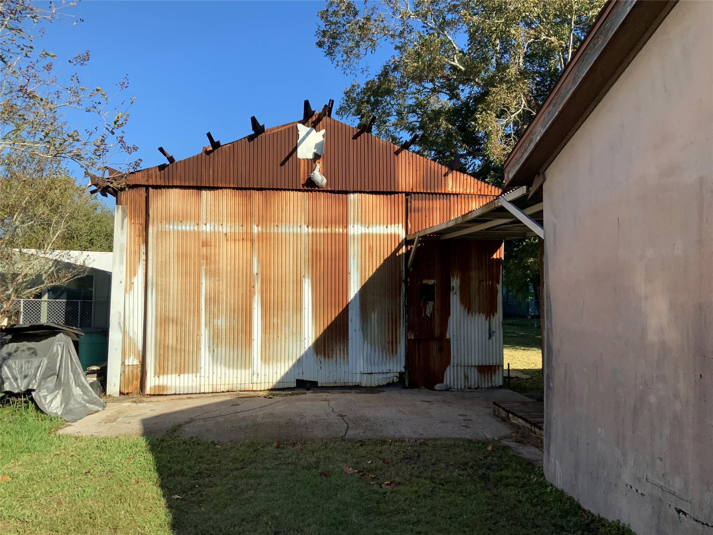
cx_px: 356
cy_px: 268
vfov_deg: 48.2
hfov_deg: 61.7
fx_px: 597
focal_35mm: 29
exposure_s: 1/1730
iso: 16
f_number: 1.8
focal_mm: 3
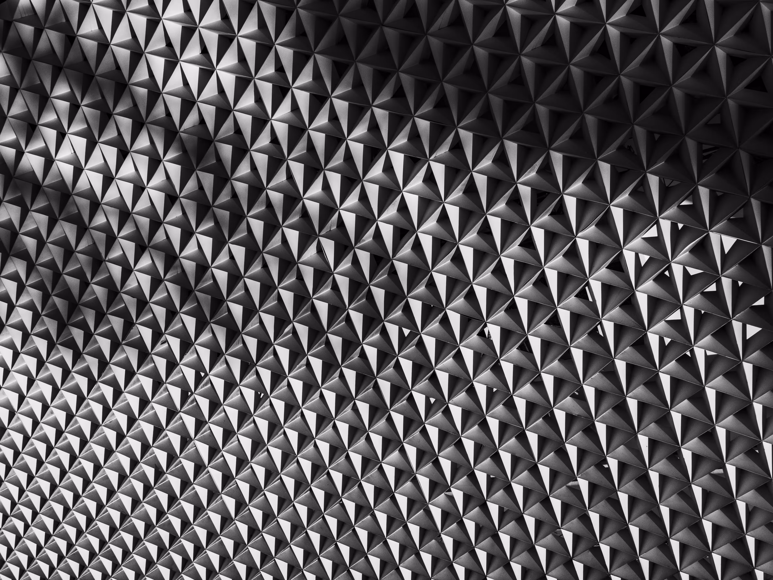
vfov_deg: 41.8
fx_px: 759
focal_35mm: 34
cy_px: 290
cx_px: 386
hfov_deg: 54.0
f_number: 8
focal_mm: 15.3
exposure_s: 1/2000
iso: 400
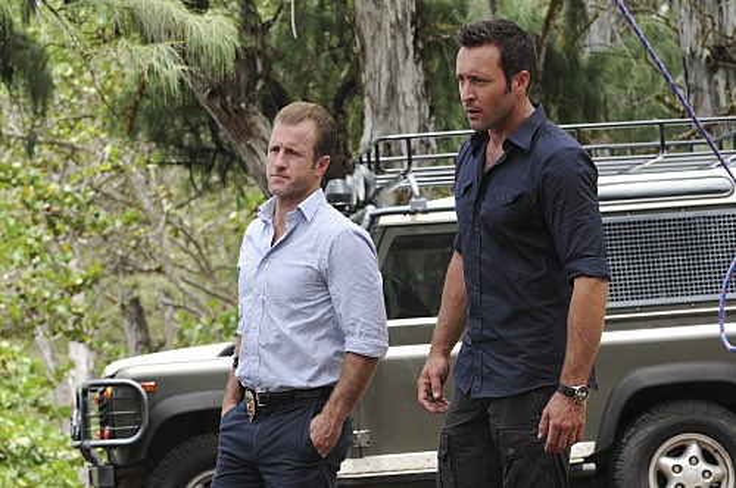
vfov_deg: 8.9
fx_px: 3124
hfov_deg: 13.4
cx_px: 368
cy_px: 244
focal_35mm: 153
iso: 400
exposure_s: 1/250
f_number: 7.1
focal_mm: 102
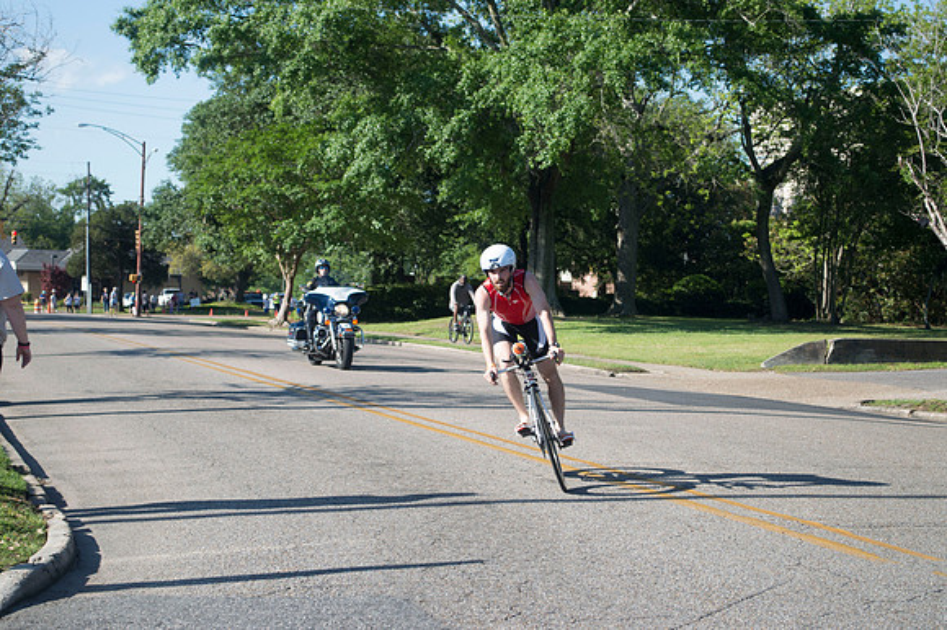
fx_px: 1893
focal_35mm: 72
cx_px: 474
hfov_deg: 28.1
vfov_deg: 18.9
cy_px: 315
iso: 400
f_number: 5.6
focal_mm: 48
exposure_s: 1/800
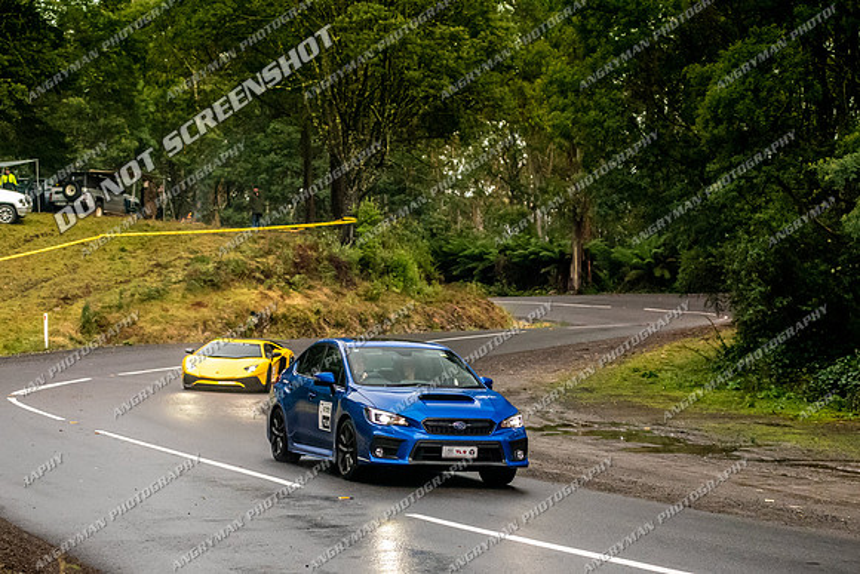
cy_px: 346
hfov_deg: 21.2
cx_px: 435
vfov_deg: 14.2
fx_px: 2301
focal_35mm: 96
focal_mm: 80
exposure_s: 1/640
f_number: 5
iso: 10000
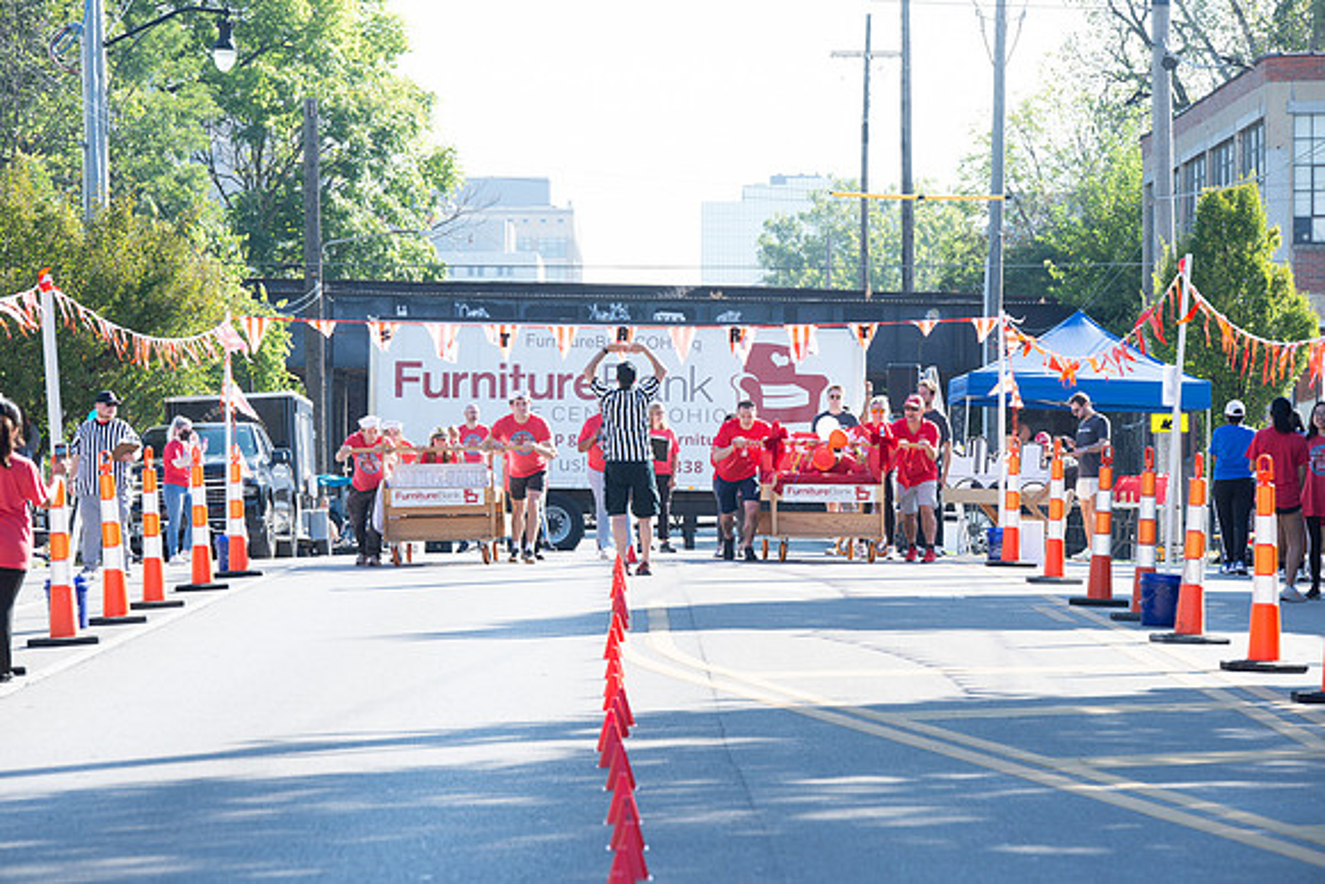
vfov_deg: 9.5
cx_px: 662
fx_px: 5338
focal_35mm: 145
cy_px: 442
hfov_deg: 14.2
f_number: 7.1
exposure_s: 1/250
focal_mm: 145
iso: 200
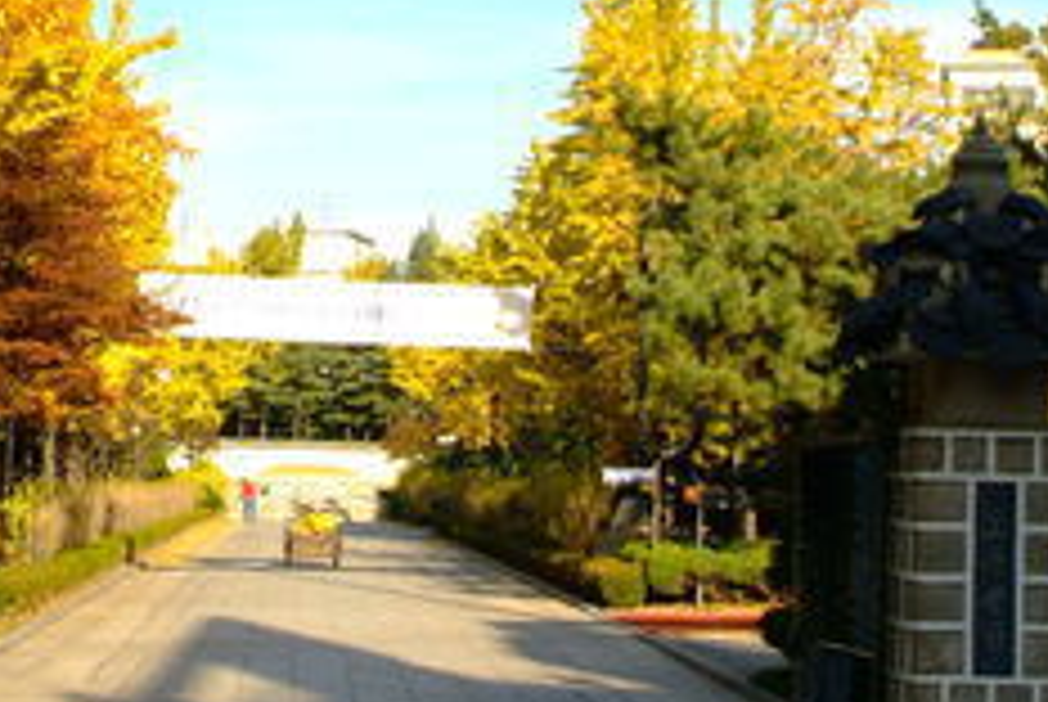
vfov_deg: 15.2
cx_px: 340
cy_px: 378
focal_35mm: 90
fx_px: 2623
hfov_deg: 22.5
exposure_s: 1/125
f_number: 11
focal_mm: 20
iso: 200
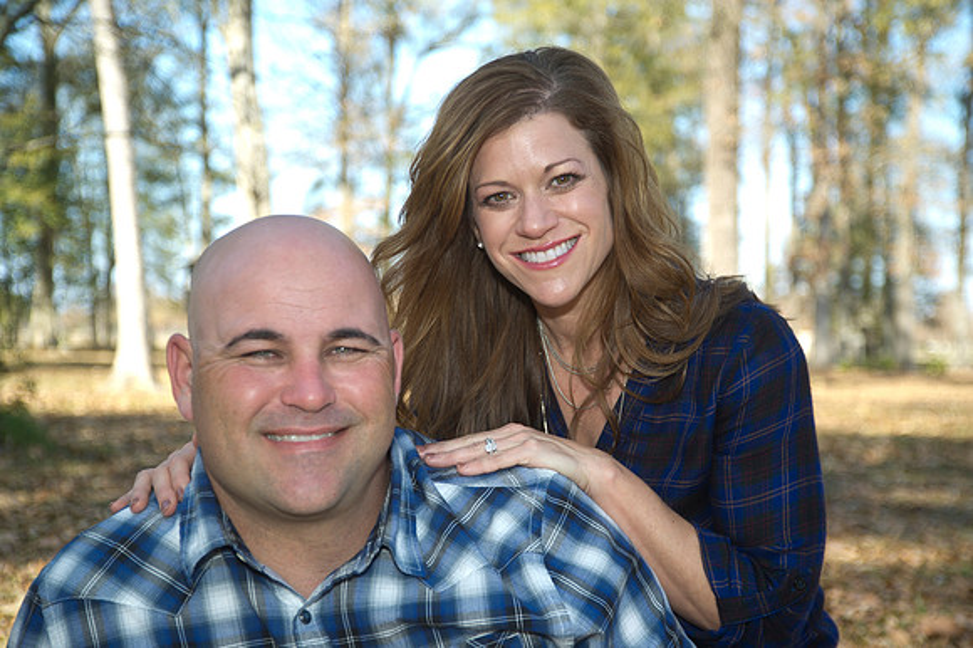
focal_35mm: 65
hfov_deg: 31.0
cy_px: 324
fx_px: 1756
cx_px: 486
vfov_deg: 20.9
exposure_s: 1/160
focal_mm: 65
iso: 100
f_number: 4.5
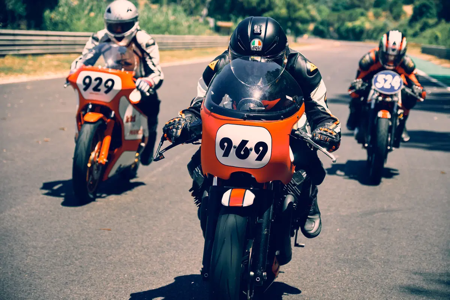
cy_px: 150
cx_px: 225
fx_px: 1037
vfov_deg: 16.5
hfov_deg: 24.5
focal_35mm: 83
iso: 200
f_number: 3.2
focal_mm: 55
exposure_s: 1/1600
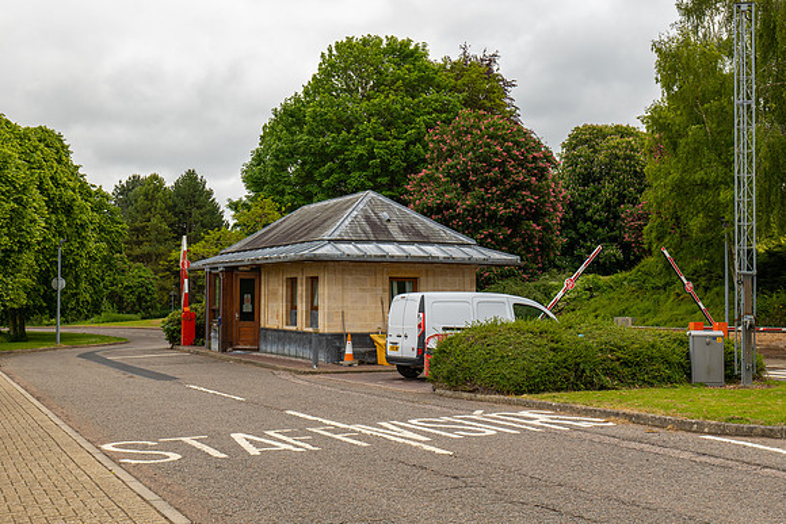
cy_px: 262
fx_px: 926
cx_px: 401
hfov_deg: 46.0
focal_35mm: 42
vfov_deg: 31.6
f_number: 11
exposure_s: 1/400
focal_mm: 41
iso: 800
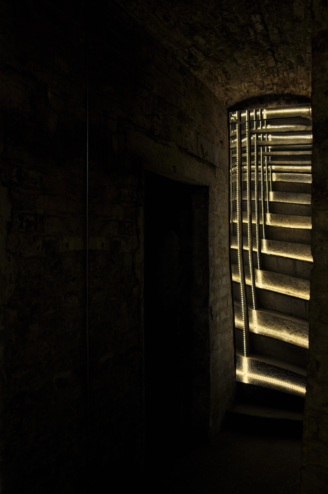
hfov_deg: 47.8
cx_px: 164
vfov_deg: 67.4
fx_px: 370
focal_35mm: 27
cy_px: 247
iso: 200
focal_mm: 18
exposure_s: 1/13
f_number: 9
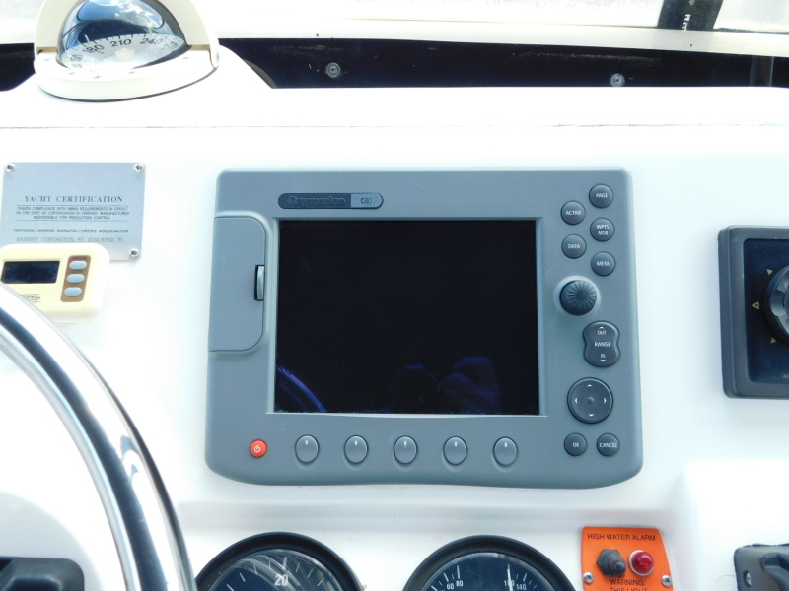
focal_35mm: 30
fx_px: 684
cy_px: 296
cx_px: 394
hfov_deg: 60.0
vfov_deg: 46.8
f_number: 3.2
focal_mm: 5.3
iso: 125
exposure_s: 1/160
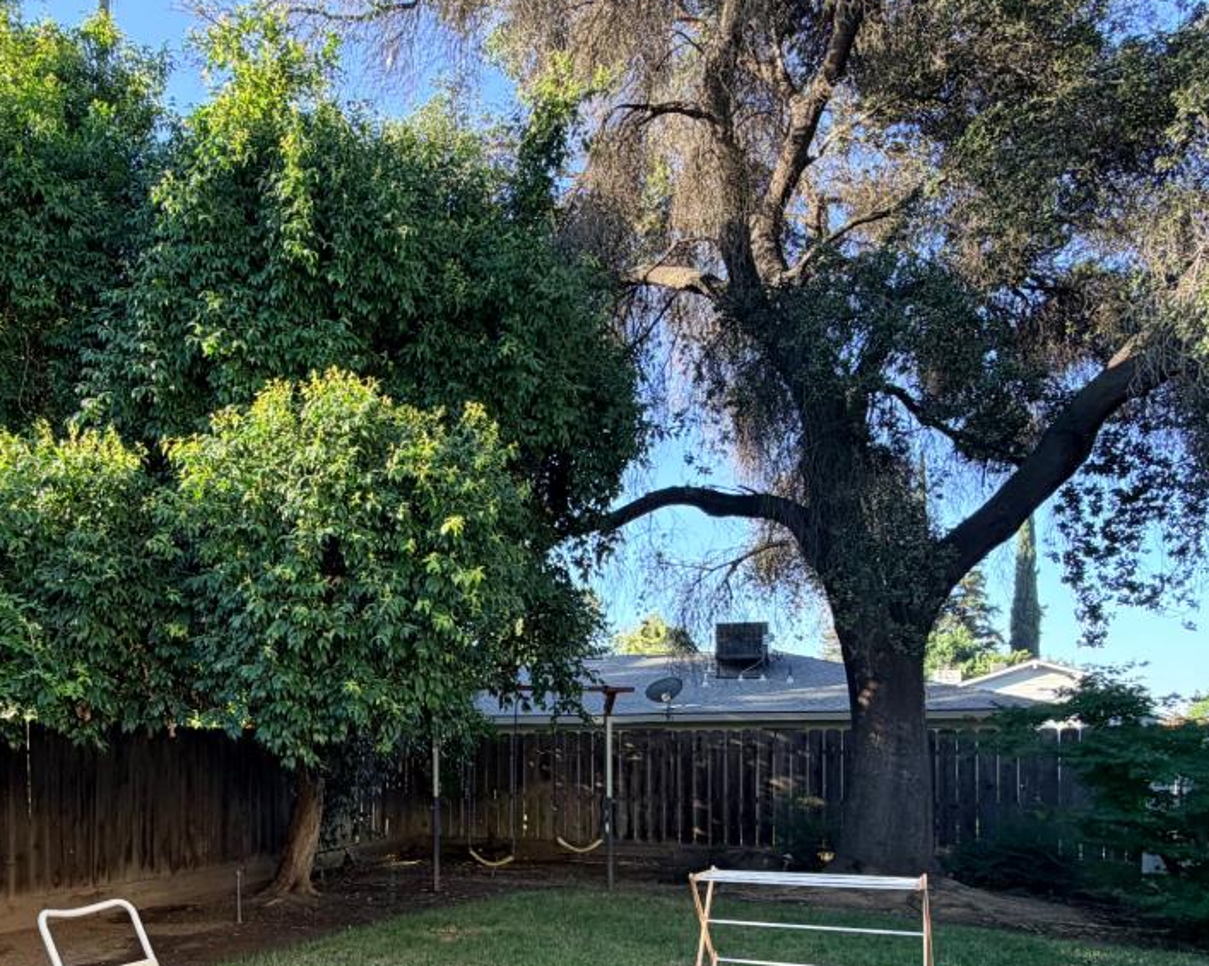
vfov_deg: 47.7
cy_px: 748
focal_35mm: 29
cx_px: 315
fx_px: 1037
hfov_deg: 57.6
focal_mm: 2.22
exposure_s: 1/139
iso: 50
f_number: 2.2
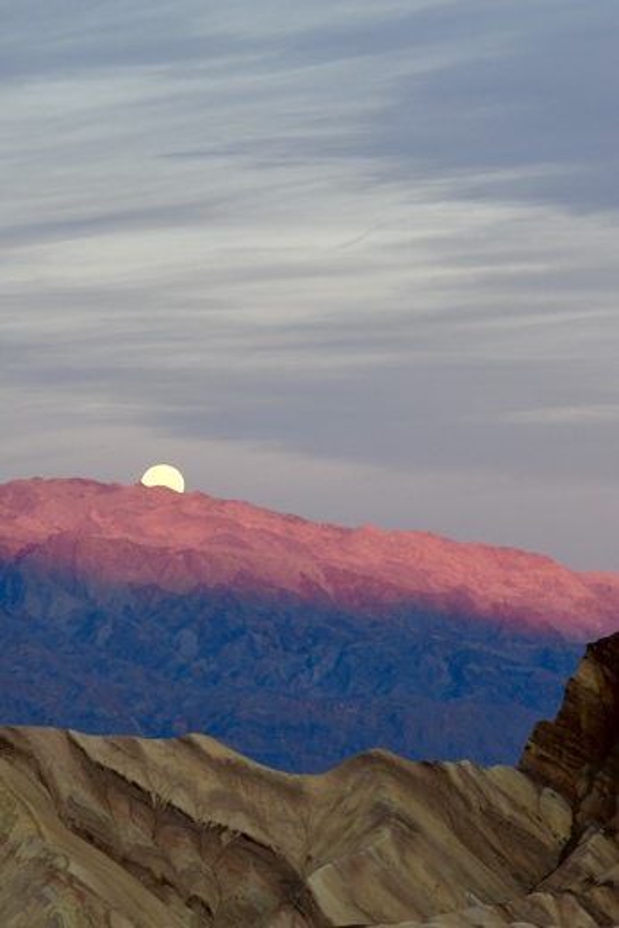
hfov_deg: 11.4
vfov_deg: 17.1
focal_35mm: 120
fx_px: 3093
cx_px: 310
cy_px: 464
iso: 640
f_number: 6.3
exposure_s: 1/100
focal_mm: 80
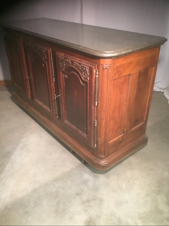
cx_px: 84
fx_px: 202
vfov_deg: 58.4
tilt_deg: -30.9
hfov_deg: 45.4
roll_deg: +0.6
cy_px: 113
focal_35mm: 31
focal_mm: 3.3
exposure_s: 1/25
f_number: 2.4
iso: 200
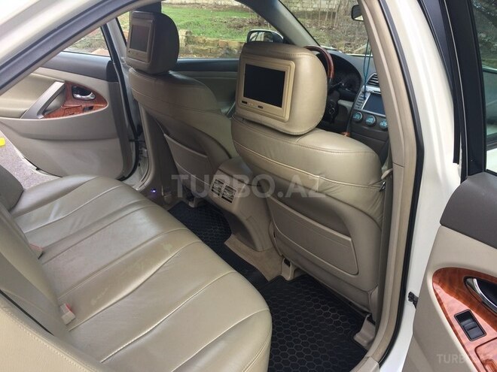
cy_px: 186
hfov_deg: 61.7
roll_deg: -4.0
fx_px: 416
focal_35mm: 29
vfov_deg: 48.2
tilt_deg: -23.7
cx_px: 248
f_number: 2.2
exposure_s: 1/100
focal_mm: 4.15
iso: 50
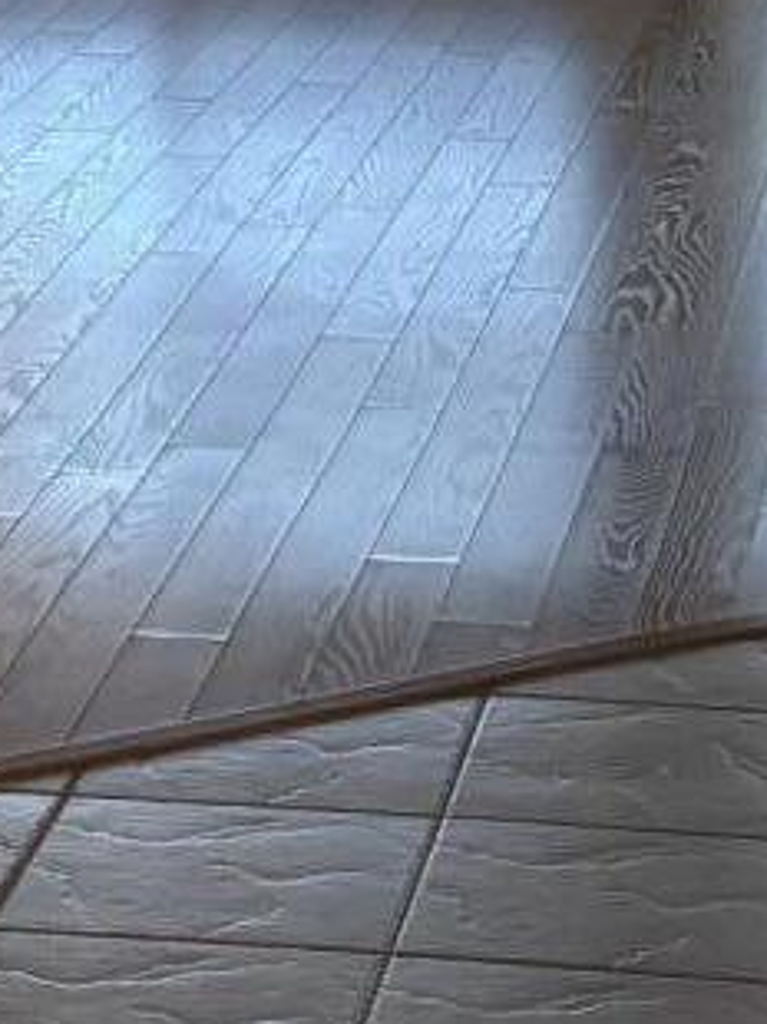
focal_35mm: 168
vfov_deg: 11.4
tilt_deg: -2.4
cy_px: -357
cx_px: 291
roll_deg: +2.4
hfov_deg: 8.8
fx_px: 4970
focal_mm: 5.96
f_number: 1.6
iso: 125
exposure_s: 1/232
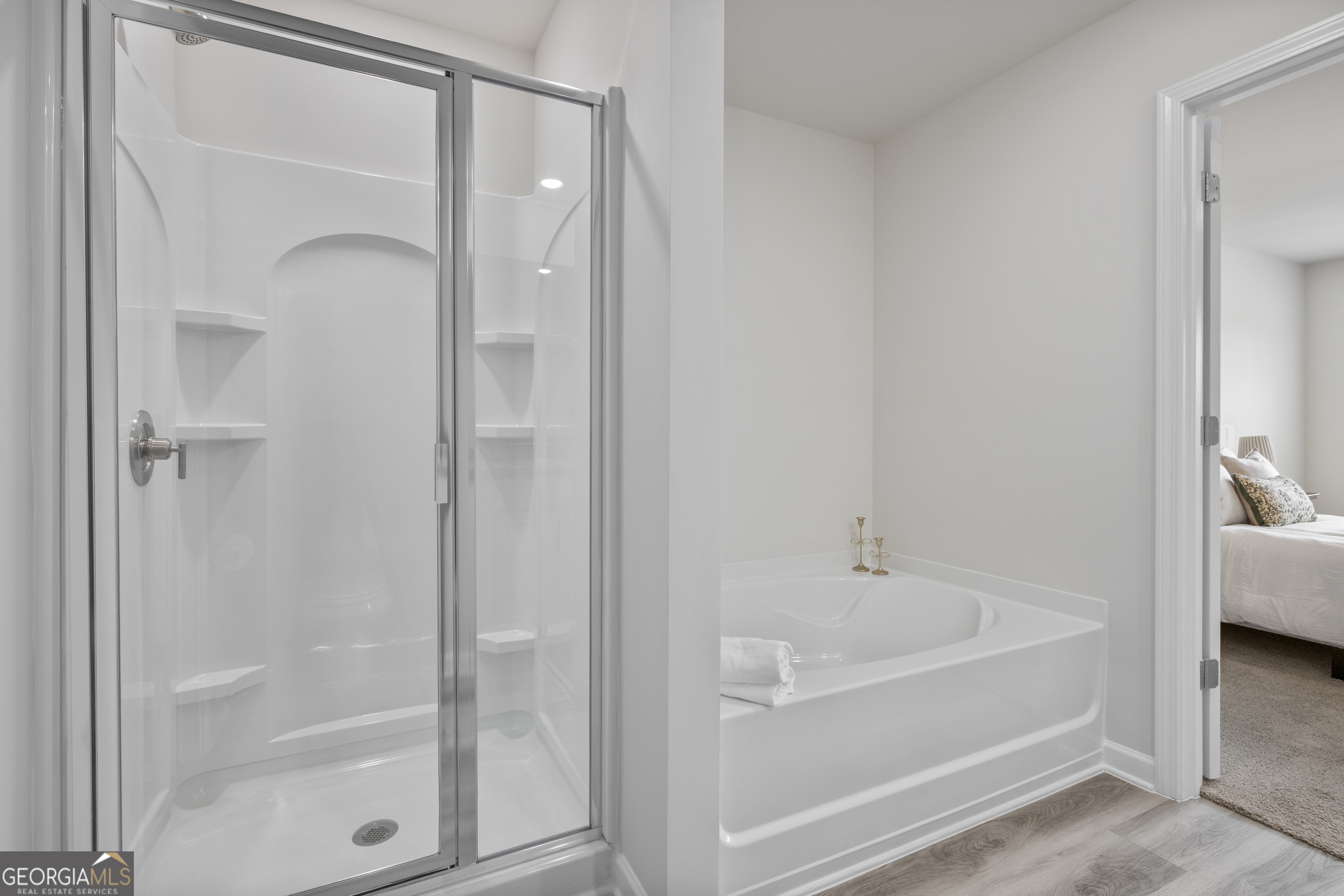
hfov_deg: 95.0
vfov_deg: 72.1
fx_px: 616
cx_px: 672
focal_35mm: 16
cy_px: 448
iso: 400
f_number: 8
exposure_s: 1/80
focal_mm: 16.5
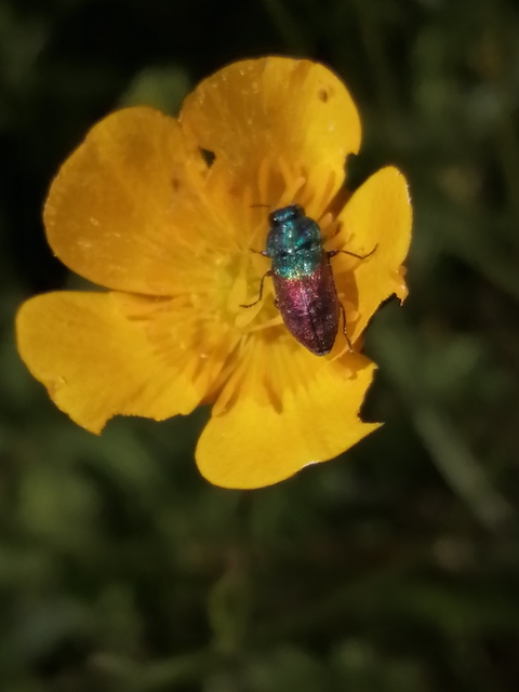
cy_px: 346
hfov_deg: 14.4
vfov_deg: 19.1
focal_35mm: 103
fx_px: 2059
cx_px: 260
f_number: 1.8
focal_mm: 3.46
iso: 50
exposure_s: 1/5525
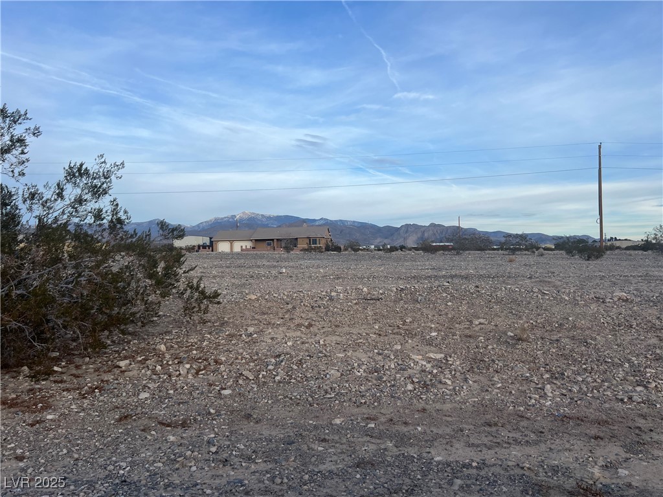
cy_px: 248
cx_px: 332
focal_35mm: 26
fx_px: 498
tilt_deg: +1.4
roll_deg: +0.9
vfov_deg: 53.1
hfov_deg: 67.3
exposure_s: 1/1344
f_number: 1.5
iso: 50
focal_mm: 5.7
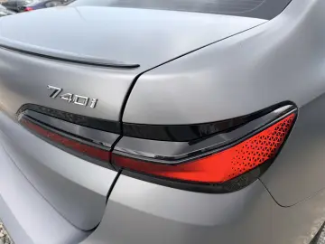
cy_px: 122
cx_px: 162
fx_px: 225
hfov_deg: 71.6
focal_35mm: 24
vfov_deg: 56.8
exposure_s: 1/715
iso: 80
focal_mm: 6.76
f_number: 1.78
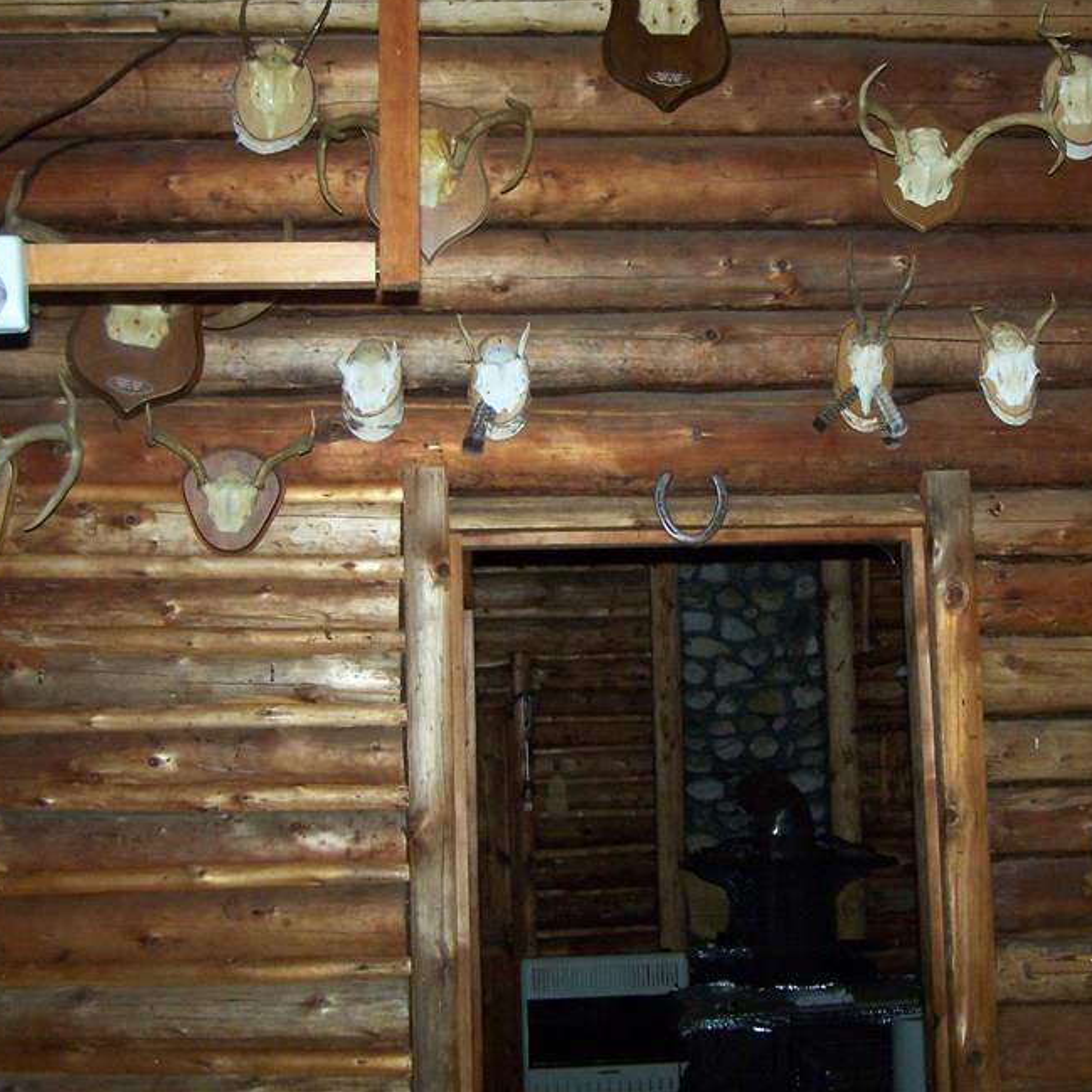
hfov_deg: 32.0
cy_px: 448
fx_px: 1892
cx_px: 705
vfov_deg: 32.1
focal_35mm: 53
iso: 160
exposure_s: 1/60
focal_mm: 6.3
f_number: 2.8
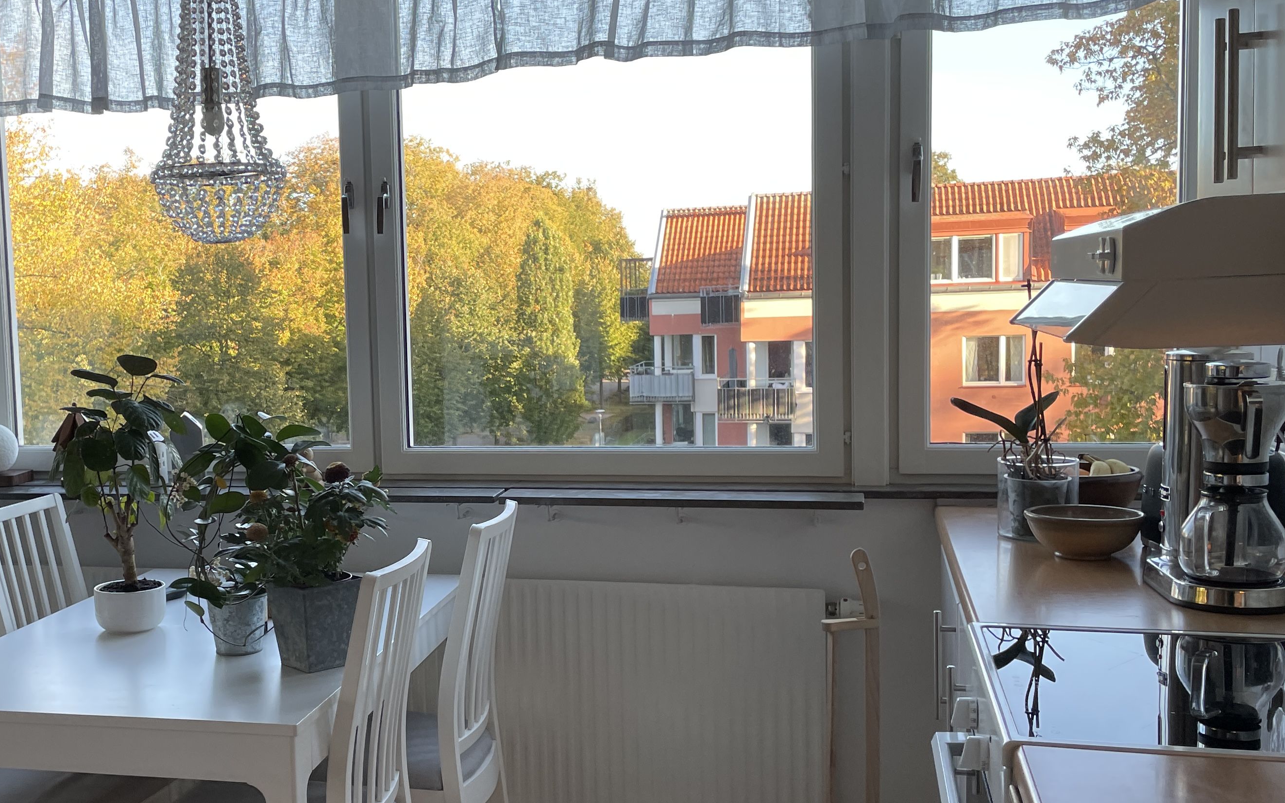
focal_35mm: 42
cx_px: 358
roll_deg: +2.7
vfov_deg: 30.5
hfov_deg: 45.9
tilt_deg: -6.3
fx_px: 1471
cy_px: 436
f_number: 1.6
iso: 32
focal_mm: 4.2
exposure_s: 1/116
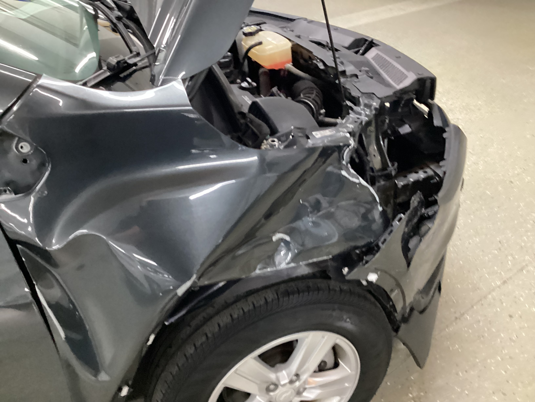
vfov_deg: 45.4
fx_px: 479
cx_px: 268
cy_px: 201
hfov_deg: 58.4
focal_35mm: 31
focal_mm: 3.3
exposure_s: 1/30
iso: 640
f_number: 2.4
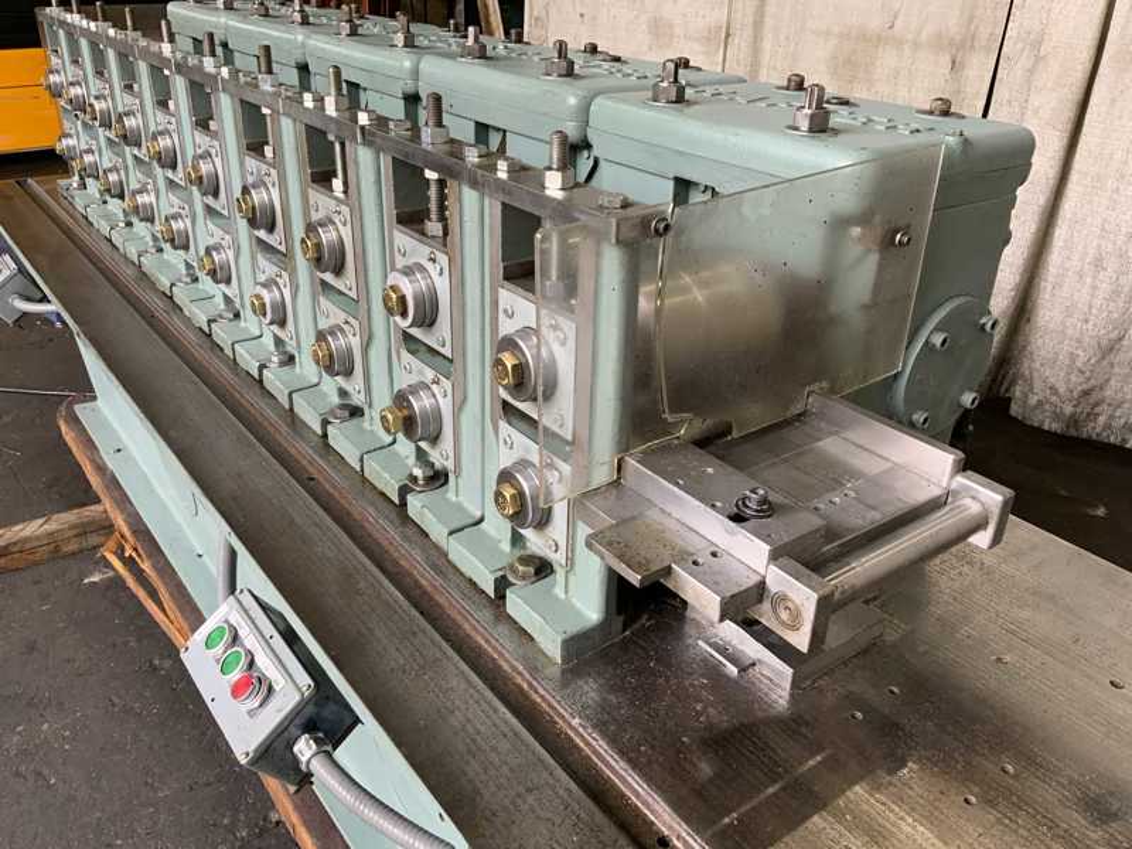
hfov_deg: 61.7
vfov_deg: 48.2
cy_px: 424
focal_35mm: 29
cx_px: 566
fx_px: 948
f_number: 1.8
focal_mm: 3
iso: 50
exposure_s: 1/120
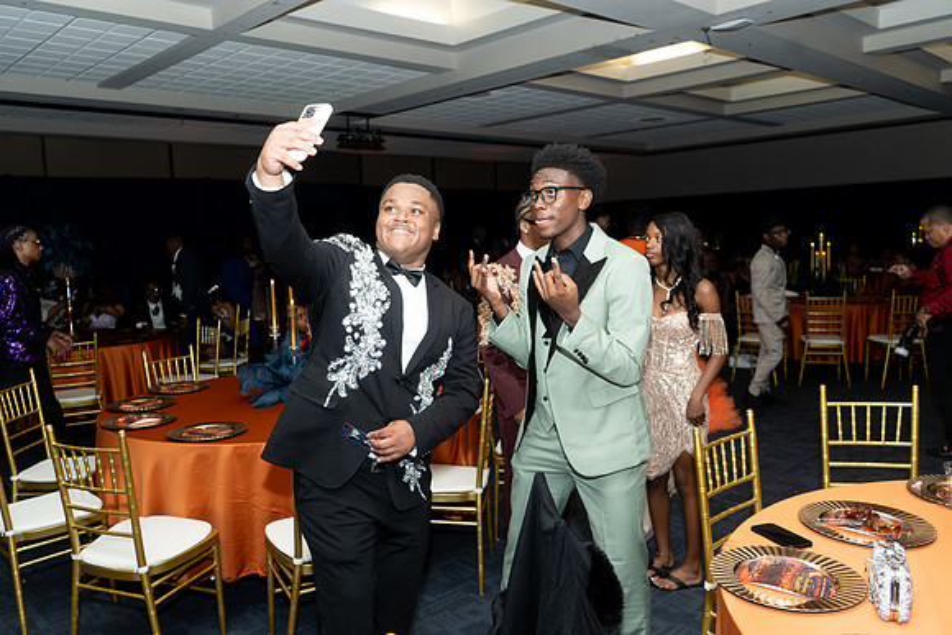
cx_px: 476
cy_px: 318
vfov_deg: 46.4
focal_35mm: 28
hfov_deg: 65.5
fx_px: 741
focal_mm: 28
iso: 400
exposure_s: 1/125
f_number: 3.5
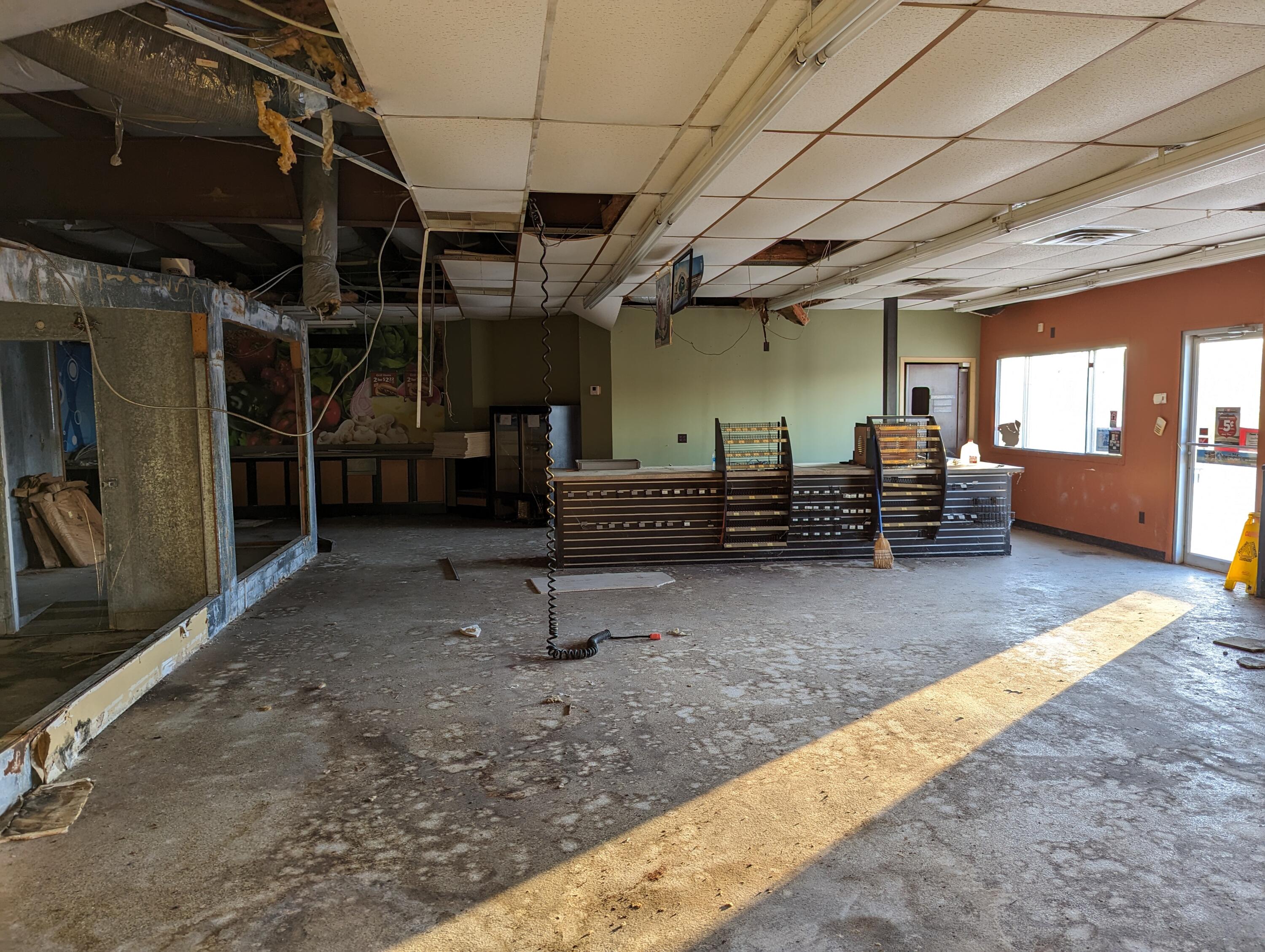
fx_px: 878
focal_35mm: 24
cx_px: 632
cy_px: 476
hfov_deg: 71.5
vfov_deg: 56.9
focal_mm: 6.81
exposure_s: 1/31.7
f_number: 1.85
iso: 64
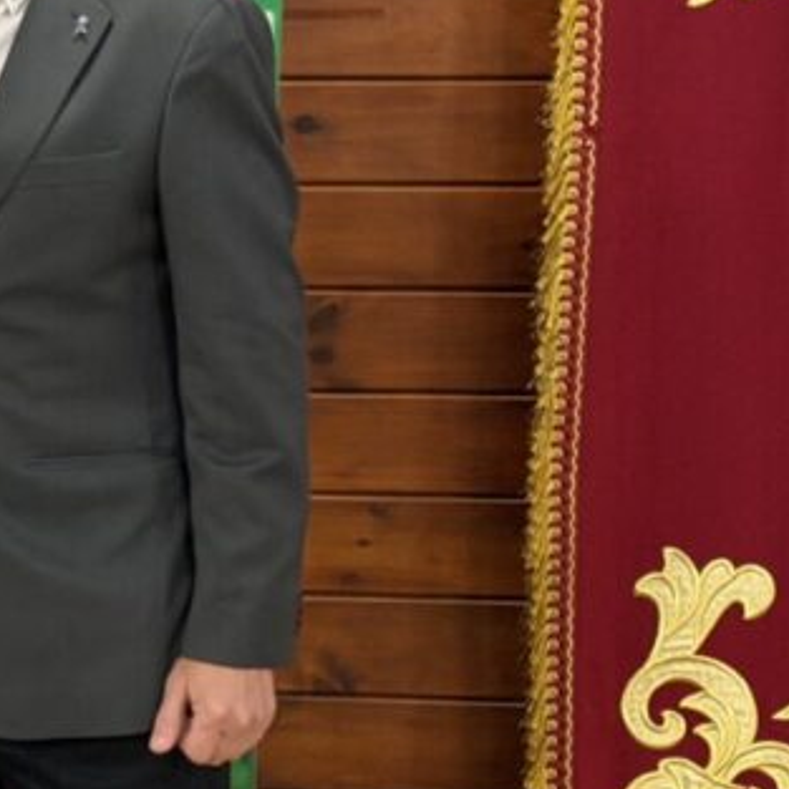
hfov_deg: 12.1
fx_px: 3584
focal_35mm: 139
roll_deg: -0.1
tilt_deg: -10.3
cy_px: 456
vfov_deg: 12.6
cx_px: -333
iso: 640
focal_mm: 6.76
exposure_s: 1/25
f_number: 1.78
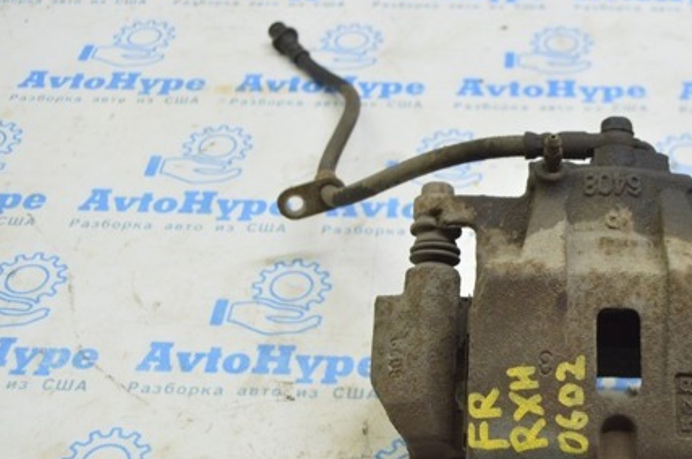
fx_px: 1209
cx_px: 501
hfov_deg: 31.5
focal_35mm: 63
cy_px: 246
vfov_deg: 21.5
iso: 400
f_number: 5.6
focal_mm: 28
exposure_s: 1/20
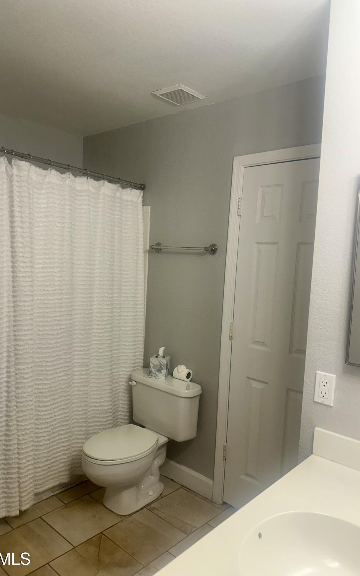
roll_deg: -3.5
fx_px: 408
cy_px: 292
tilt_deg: -4.3
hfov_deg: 47.4
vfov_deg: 70.4
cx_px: 152
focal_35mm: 26
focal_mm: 6.86
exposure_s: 1/120
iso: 125
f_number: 1.78
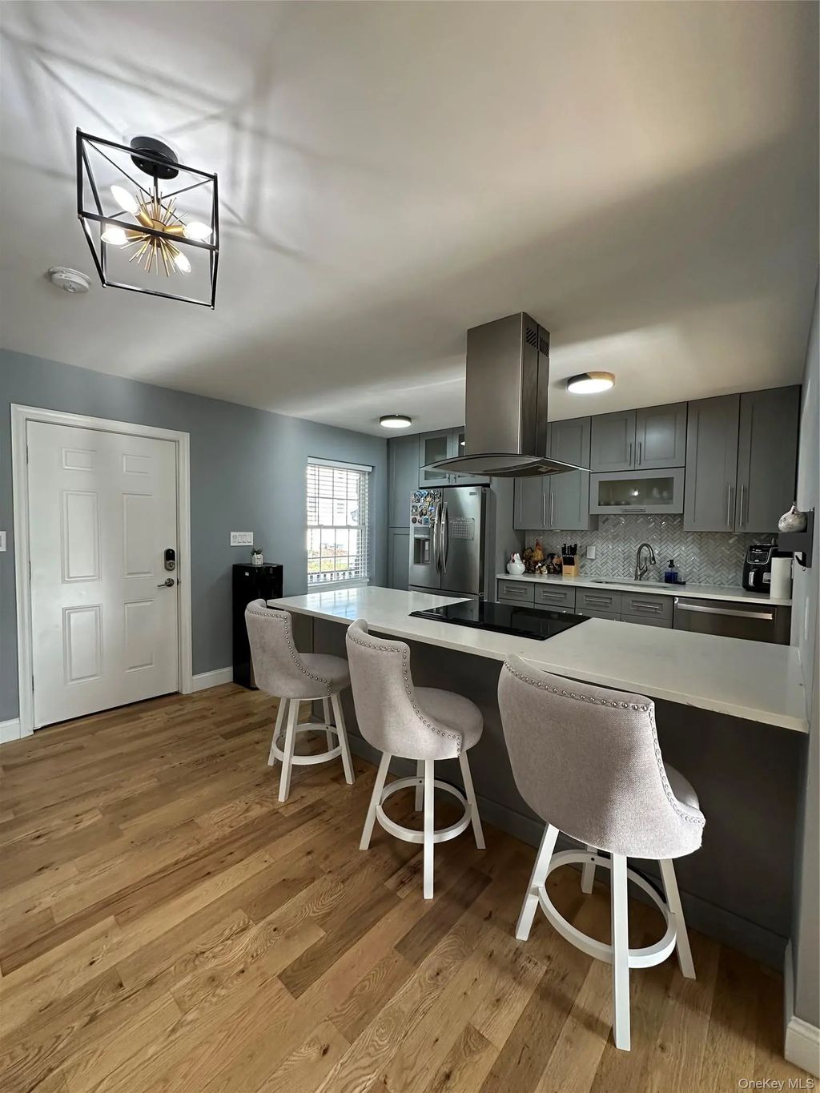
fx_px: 442
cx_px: 410
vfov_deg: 102.1
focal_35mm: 14
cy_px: 546
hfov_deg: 85.7
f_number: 2.2
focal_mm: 2.22
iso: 250
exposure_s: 1/120
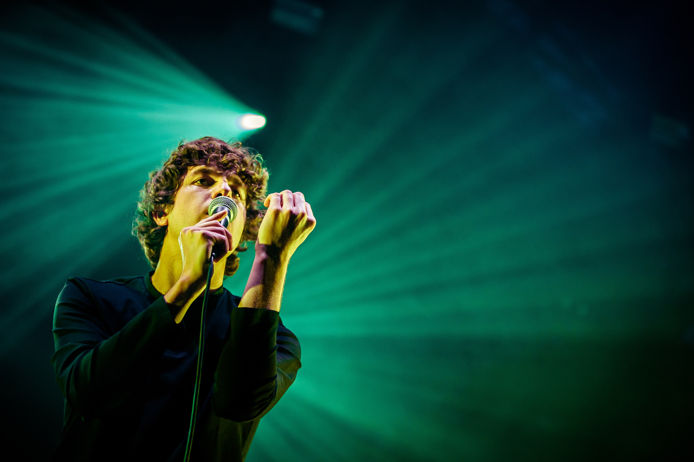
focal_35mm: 75
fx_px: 1445
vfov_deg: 18.2
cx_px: 347
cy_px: 231
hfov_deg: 27.0
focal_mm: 75
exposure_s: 1/320
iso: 3200
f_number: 2.8
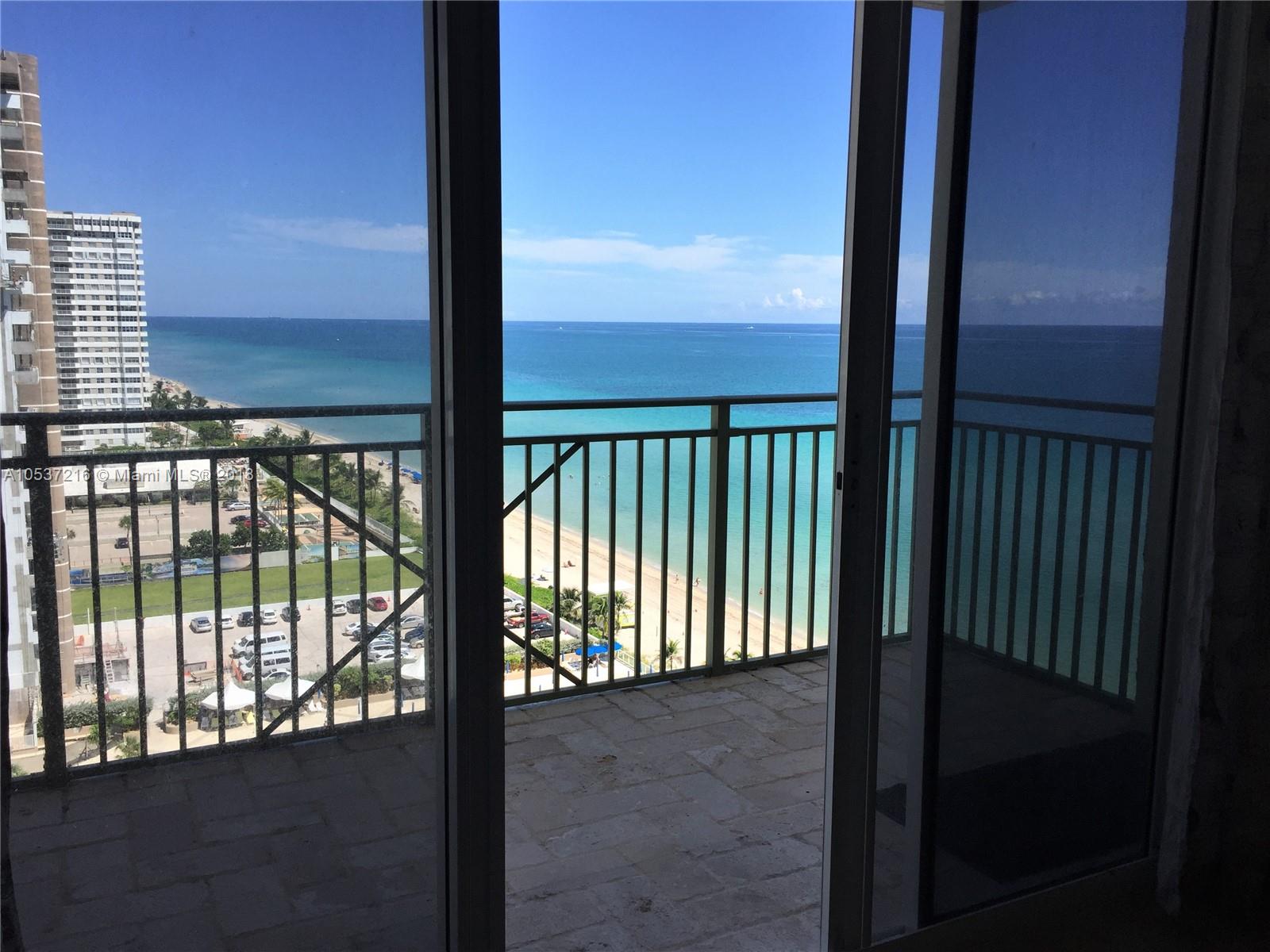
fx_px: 1064
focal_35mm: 29
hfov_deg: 61.7
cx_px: 635
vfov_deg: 48.2
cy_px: 476
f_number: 2.2
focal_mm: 4.15
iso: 32
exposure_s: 1/1412
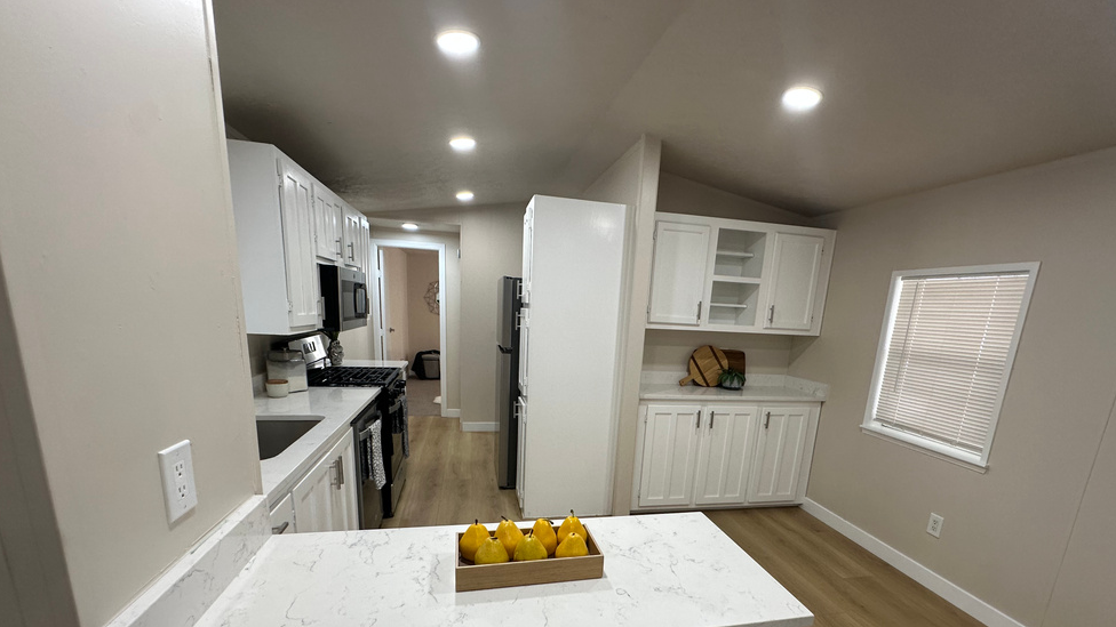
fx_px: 473
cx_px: 579
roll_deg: -3.4
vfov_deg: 65.3
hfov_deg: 99.3
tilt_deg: -13.4
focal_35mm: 16
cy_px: 418
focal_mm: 2.22
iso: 160
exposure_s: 1/120
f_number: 2.2
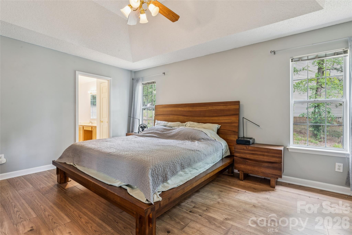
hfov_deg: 93.6
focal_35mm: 17
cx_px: 176
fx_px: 165
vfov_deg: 70.7
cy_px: 118
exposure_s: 3.2
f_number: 13
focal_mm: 16.9
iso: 100
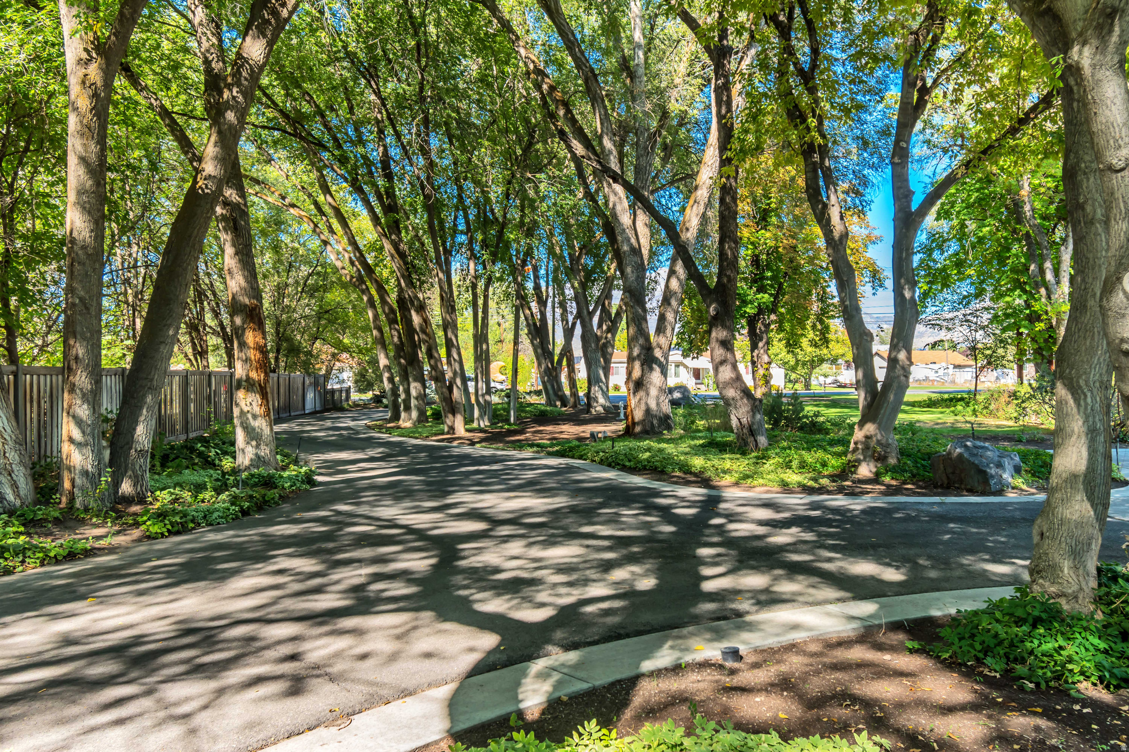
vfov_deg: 43.6
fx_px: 941
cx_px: 564
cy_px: 376
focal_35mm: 30
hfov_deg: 61.9
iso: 100
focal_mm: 20
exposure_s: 1/100
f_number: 5.6
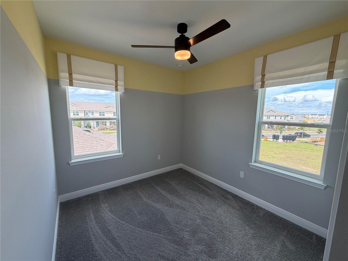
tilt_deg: -7.2
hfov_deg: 102.1
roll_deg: -0.7
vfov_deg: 85.7
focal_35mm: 14
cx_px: 174
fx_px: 141
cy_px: 130
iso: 50
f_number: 2.2
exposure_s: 1/121
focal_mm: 2.22
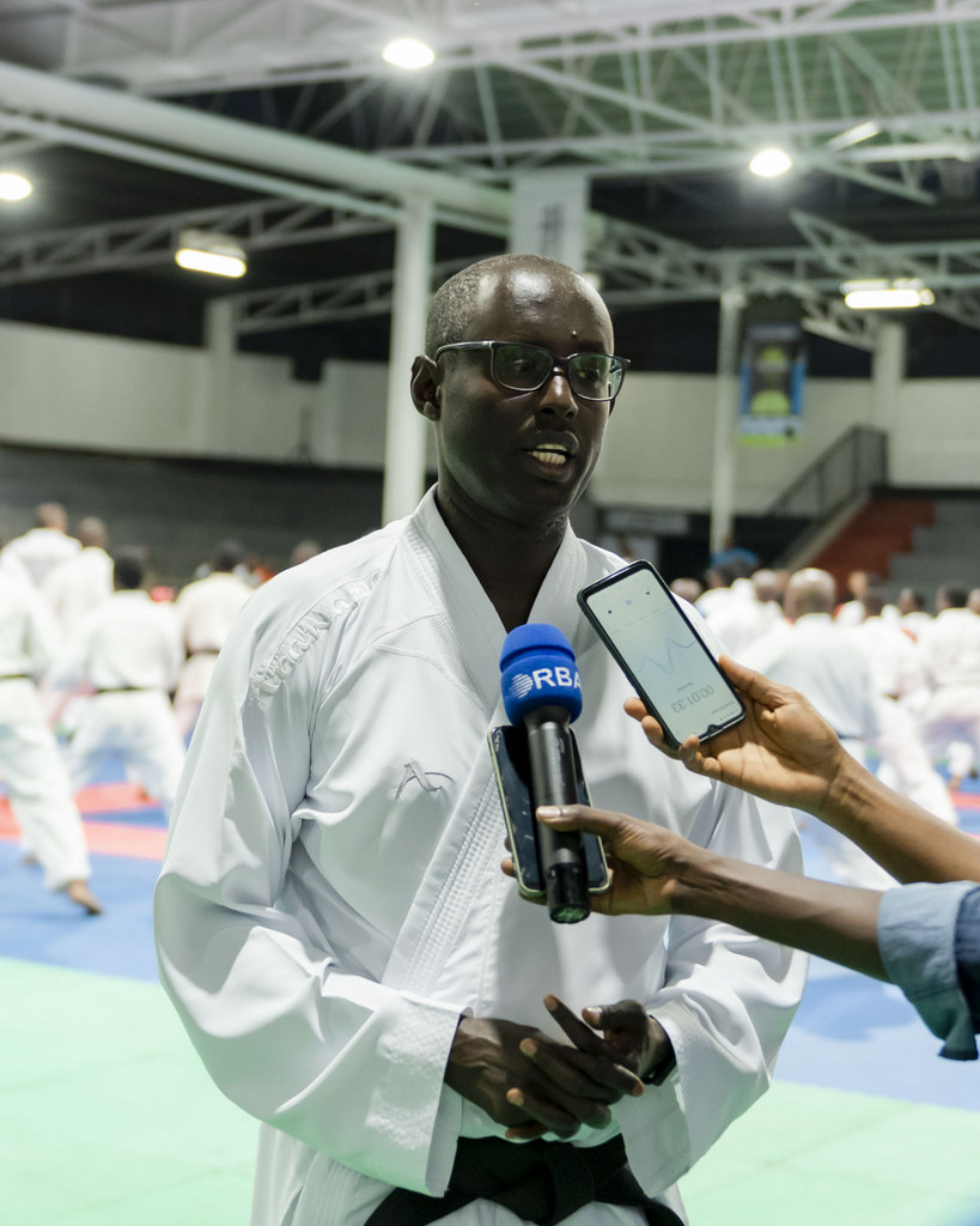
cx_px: 431
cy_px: 551
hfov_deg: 22.3
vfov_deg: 27.6
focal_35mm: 69
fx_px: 2488
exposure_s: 1/80
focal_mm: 40
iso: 1600
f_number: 2.8
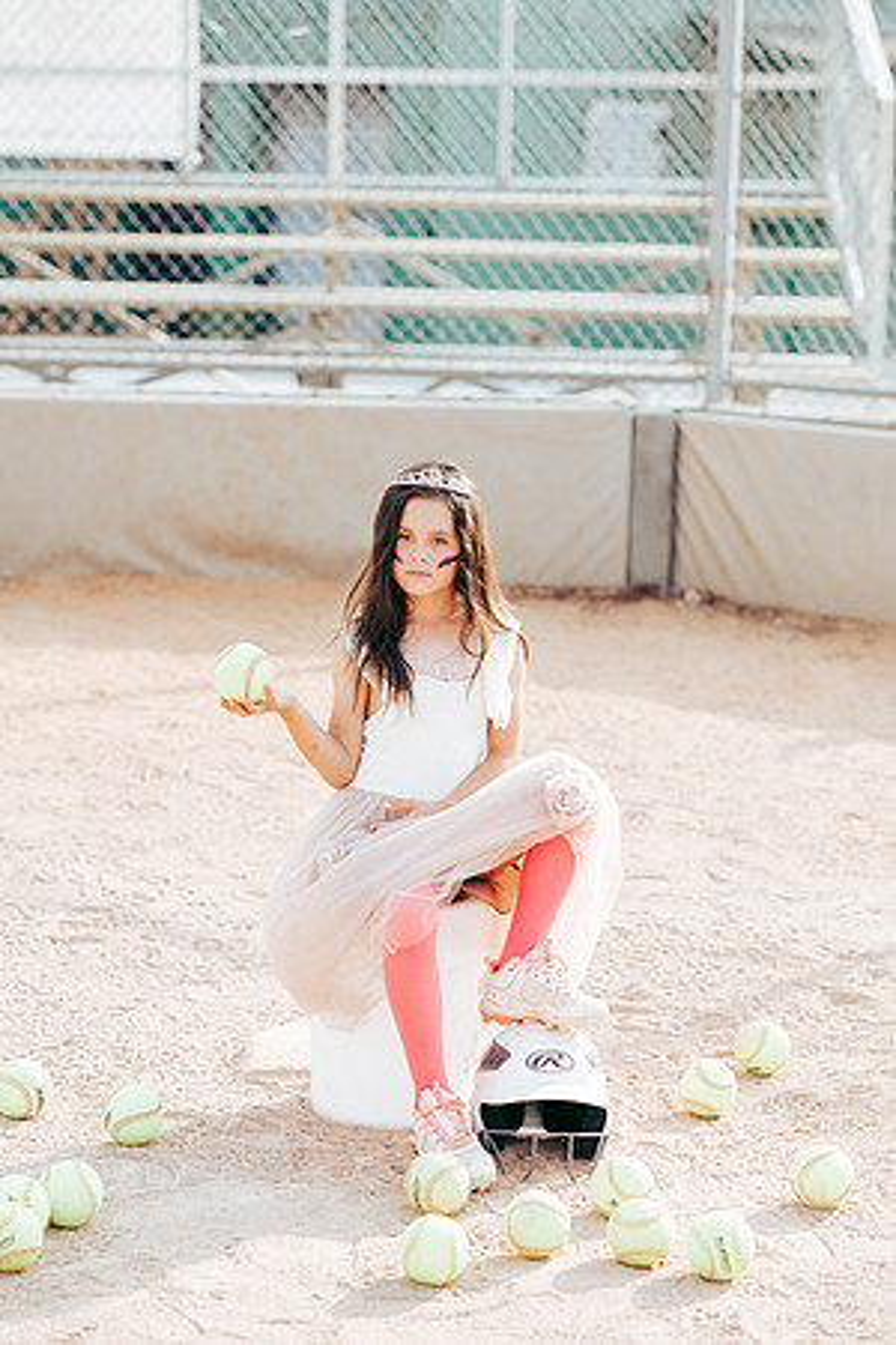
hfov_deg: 16.1
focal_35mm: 85
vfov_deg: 23.9
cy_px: 672
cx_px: 448
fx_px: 3173
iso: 160
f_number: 2.8
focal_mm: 85
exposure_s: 1/640
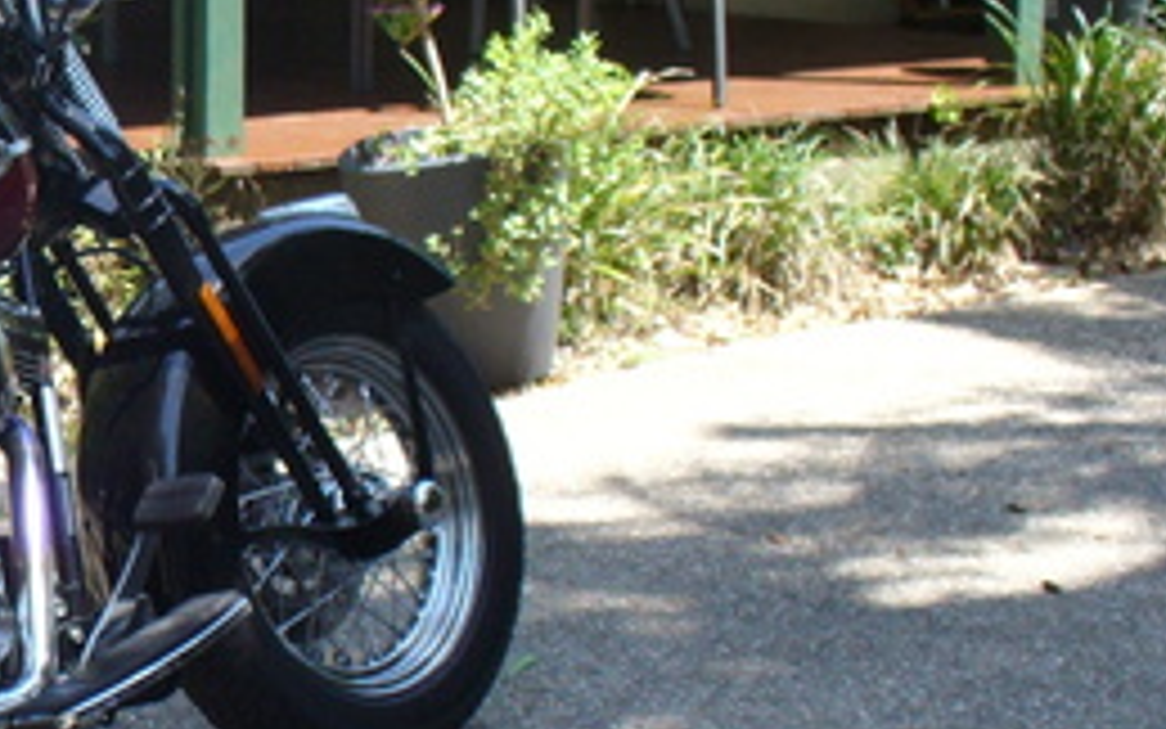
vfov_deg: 10.8
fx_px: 3846
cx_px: -275
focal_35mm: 121
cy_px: 472
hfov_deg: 16.5
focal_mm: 6.1
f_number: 2.8
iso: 80
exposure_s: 1/320
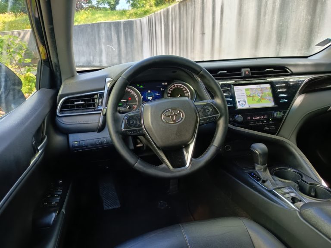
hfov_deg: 71.6
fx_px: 229
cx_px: 166
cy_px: 124
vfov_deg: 56.8
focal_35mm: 24
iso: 245
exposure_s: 1/50
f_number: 1.7
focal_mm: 5.24
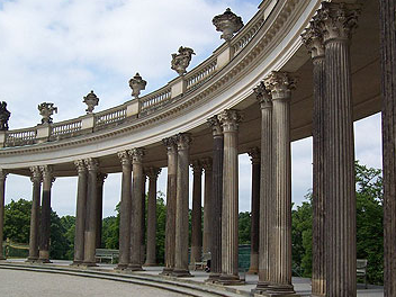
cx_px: 205
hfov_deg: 41.2
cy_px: 165
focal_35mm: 46
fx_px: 526
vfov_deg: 31.5
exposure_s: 1/648
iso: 80
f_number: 4.8
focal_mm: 6
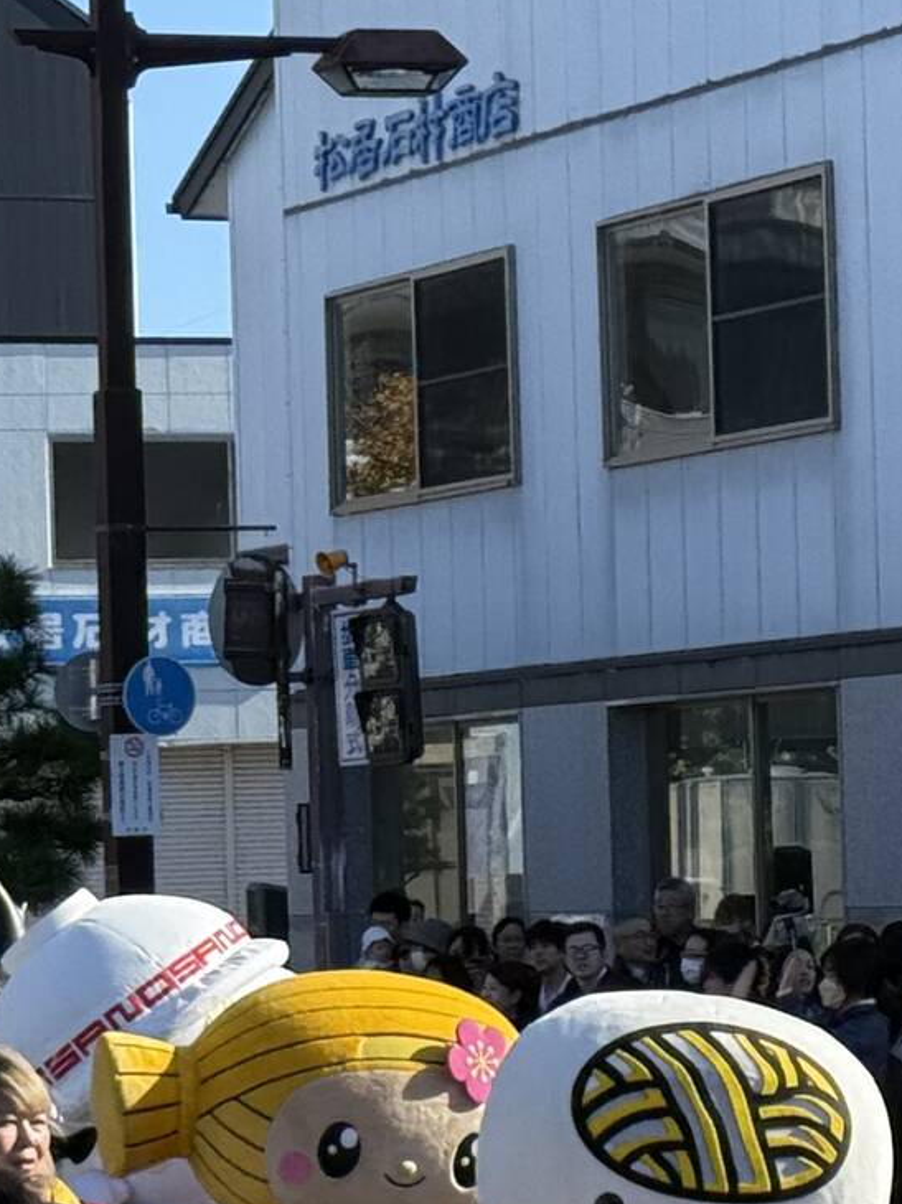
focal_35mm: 171
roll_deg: +1.4
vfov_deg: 11.6
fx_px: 5945
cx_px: 643
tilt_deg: +1.5
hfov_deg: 8.7
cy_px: 614
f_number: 1.78
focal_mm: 6.76
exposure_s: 1/2415
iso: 64
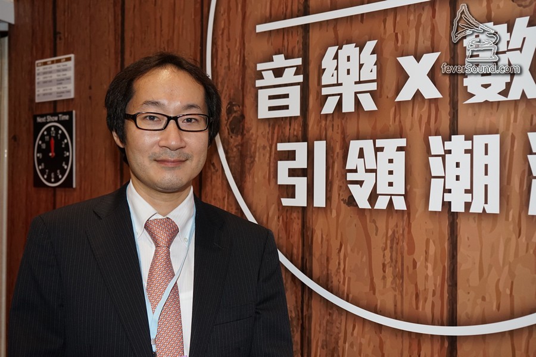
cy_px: 178
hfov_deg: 44.5
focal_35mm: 44
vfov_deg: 30.5
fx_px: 655
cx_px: 268
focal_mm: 44
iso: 1000
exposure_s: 1/125
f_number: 5.6
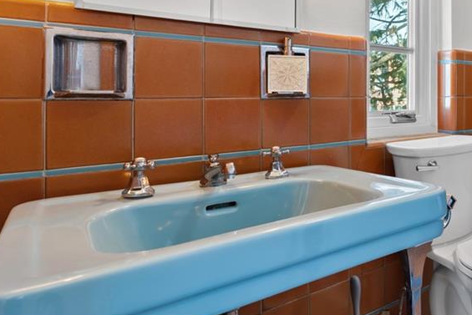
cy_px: 91
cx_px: 419
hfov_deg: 55.7
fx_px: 380
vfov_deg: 44.0
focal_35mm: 29
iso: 1000
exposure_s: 1/4
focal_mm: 16
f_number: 7.1
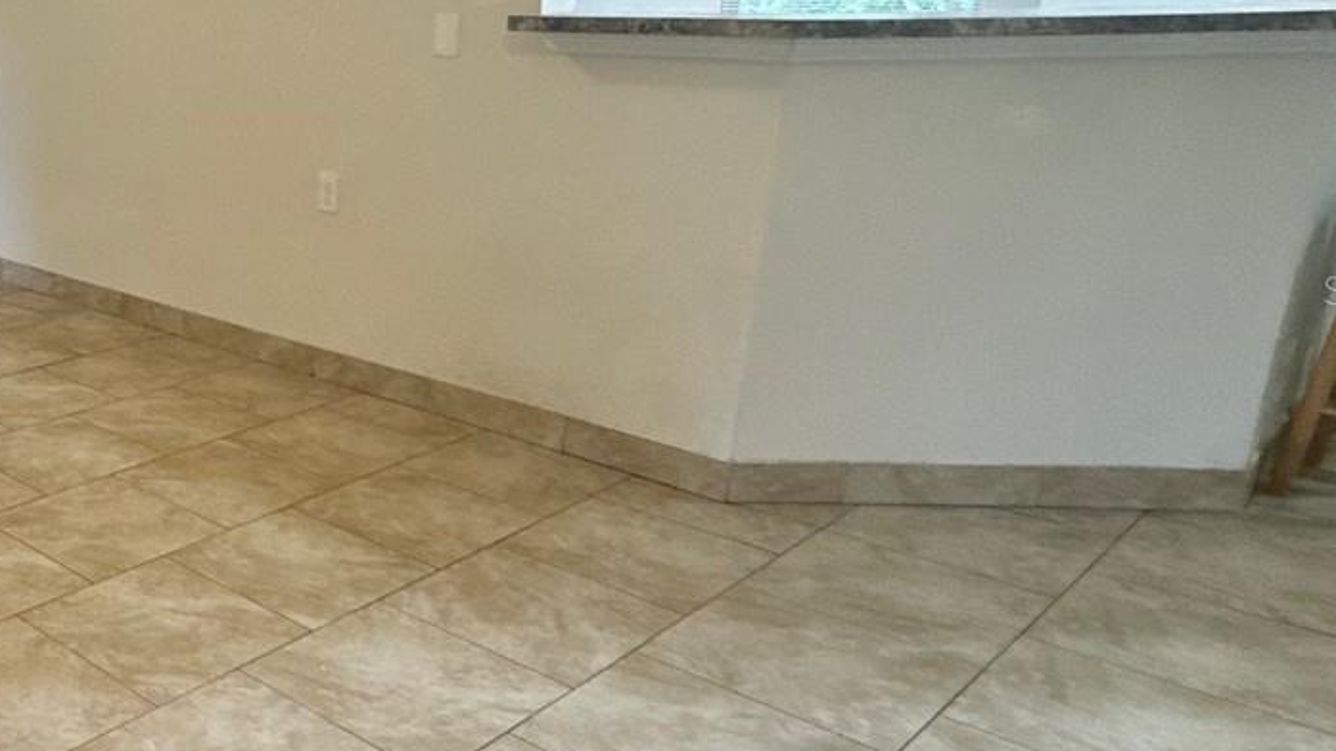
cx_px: -29
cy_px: 289
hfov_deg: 46.4
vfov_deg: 33.6
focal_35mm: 35
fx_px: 1240
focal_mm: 2.22
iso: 200
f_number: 2.2
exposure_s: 1/60
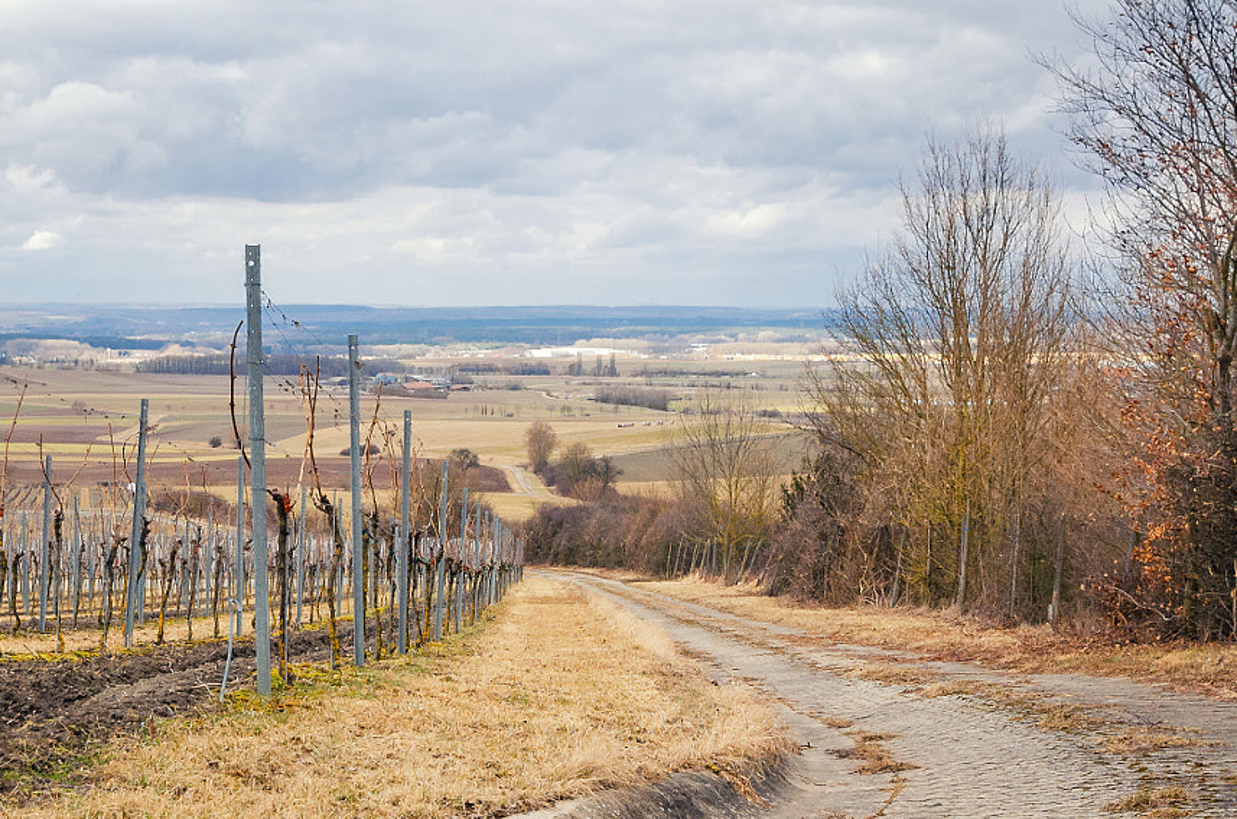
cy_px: 526
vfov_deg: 24.0
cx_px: 499
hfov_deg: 35.6
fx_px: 1920
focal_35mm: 56
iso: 400
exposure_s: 1/400
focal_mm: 20
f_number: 8
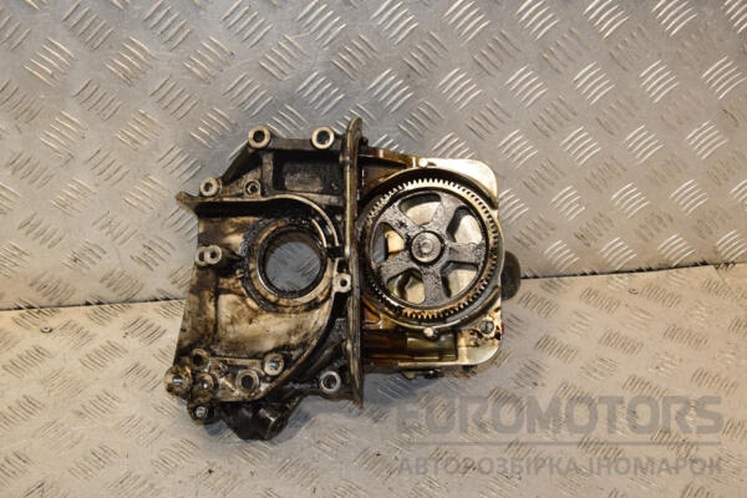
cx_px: 374
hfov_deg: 41.1
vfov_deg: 28.1
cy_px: 249
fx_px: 996
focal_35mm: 48
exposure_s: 1/200
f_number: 9
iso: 800
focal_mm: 32
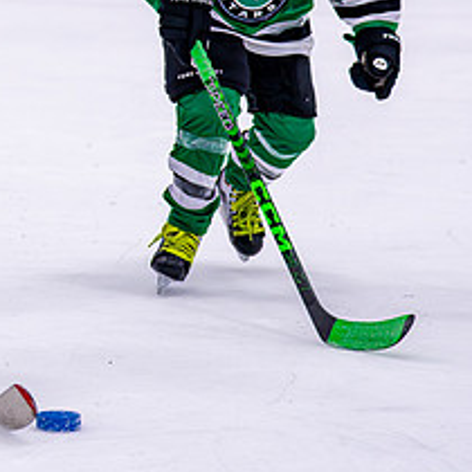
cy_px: -9
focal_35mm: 241
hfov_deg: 7.2
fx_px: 3718
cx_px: -235
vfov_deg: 7.2
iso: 2500
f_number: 2.8
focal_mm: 70
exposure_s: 1/1250
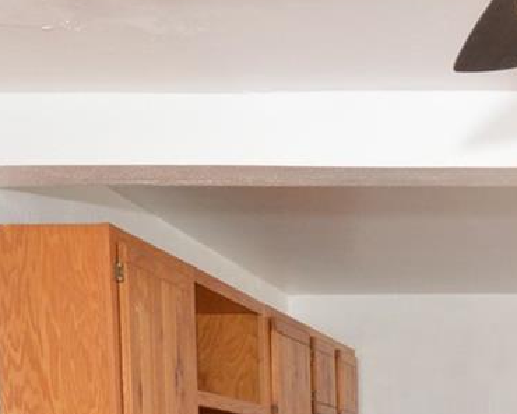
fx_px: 1117
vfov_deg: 18.8
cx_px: 623
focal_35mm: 73
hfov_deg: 23.7
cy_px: 597
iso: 800
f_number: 9
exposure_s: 1/60
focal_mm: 12
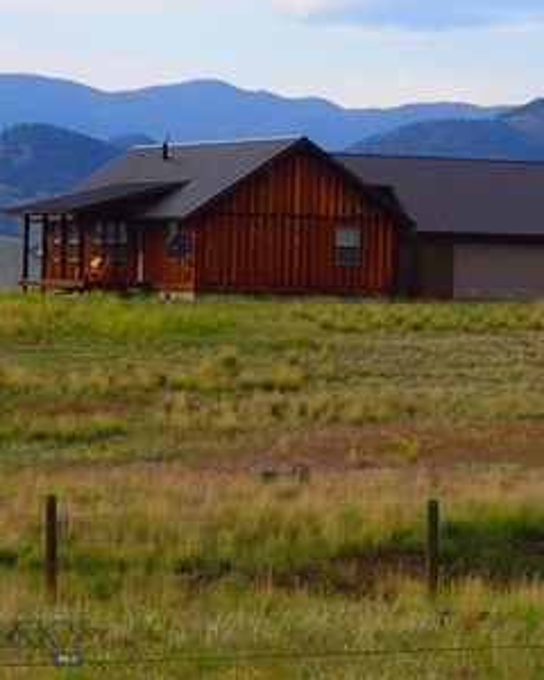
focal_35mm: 228
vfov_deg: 8.5
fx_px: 4589
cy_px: 257
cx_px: 440
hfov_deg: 6.8
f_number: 5.9
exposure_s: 1/400
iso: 100
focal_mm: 25
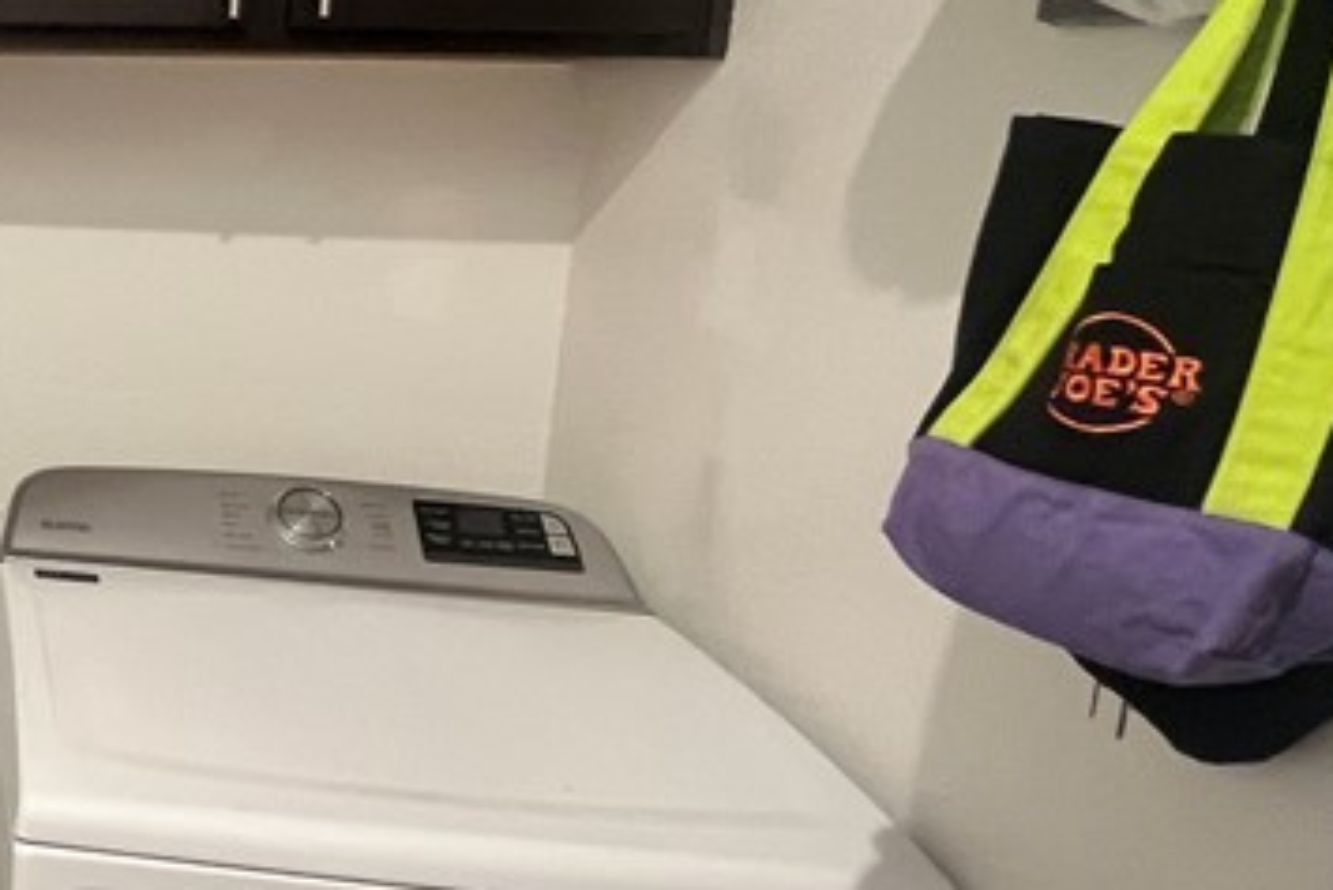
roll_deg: -1.9
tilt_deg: -9.0
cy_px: 327
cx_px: -297
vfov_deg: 34.0
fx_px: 1445
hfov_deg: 36.8
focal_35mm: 39
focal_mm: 1.54
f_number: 2.4
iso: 250
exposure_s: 1/24
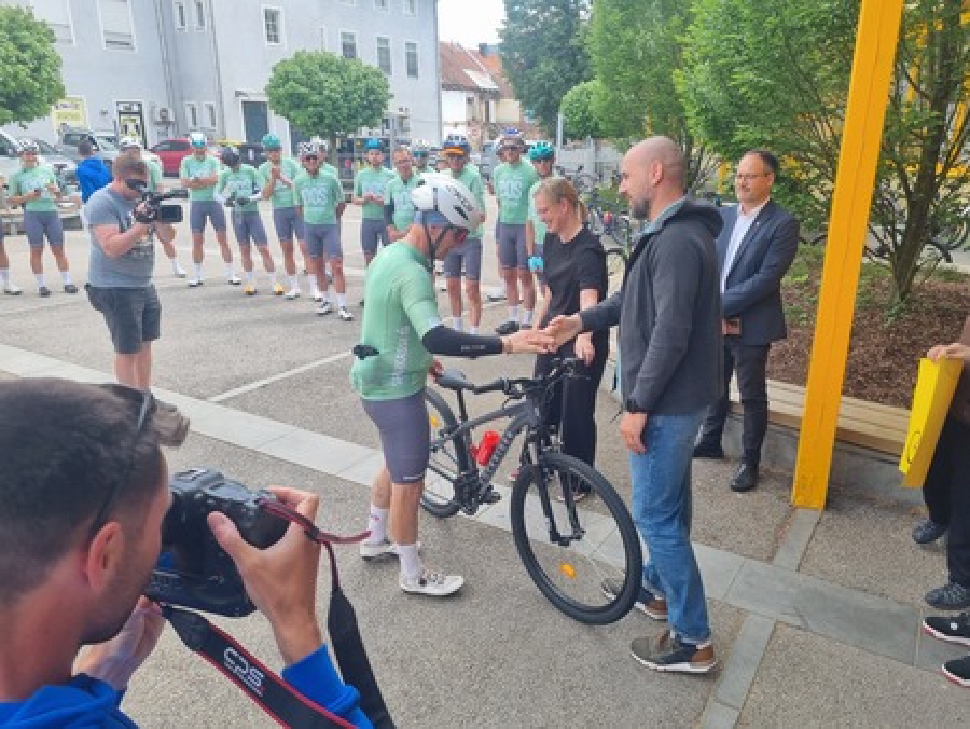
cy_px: 364
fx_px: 729
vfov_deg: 53.1
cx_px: 485
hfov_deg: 67.3
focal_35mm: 26
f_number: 1.8
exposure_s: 1/550
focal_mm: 5.4
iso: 50
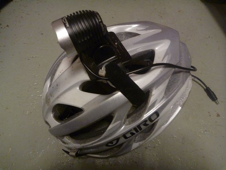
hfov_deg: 63.4
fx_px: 183
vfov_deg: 49.8
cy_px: 85
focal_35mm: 28
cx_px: 113
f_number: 3.3
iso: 400
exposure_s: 1/4
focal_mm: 4.9
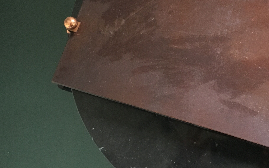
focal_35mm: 50
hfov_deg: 39.1
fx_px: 367
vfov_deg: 25.6
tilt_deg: -76.4
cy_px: 47
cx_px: 205
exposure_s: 1/20
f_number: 2.2
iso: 200
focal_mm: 4.15
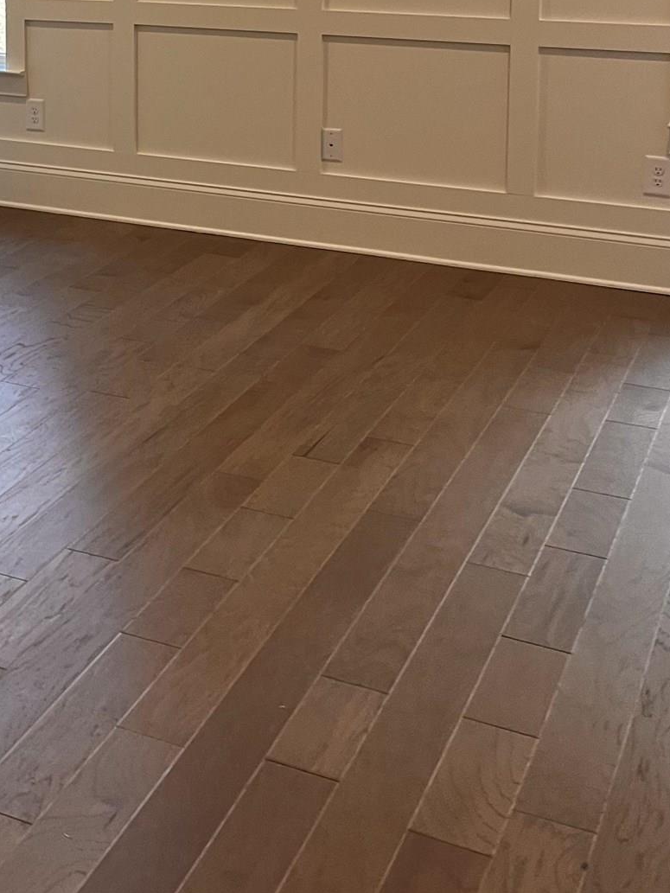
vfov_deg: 31.0
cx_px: 26
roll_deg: +0.9
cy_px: 16
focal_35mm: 58
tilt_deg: -8.4
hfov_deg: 24.3
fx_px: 1496
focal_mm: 5.1
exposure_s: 1/60
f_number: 1.6
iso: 100
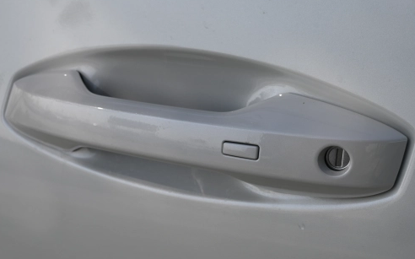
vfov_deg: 22.5
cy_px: 135
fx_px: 650
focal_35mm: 58
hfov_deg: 35.4
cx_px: 206
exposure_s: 1/400
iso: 100
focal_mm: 37
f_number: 8
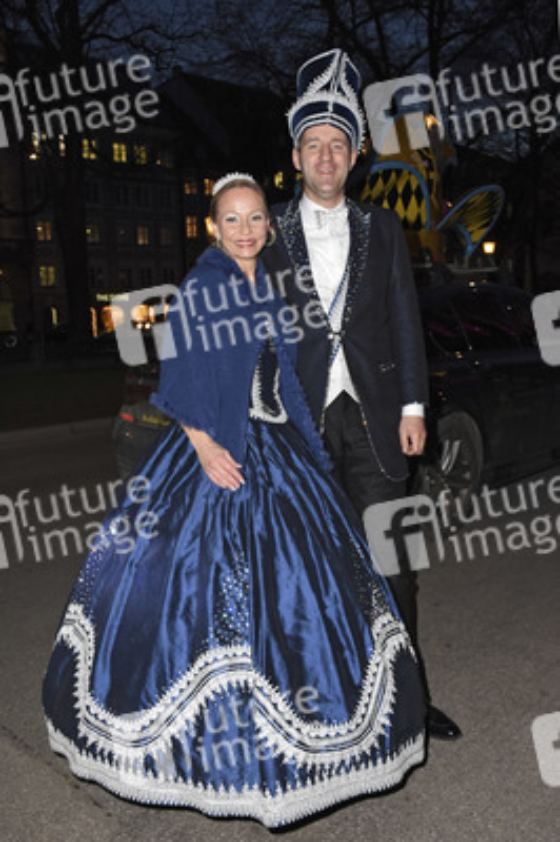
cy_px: 421
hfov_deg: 43.5
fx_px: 701
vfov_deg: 62.0
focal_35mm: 30
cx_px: 280
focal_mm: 20
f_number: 4.5
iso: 640
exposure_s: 1/160
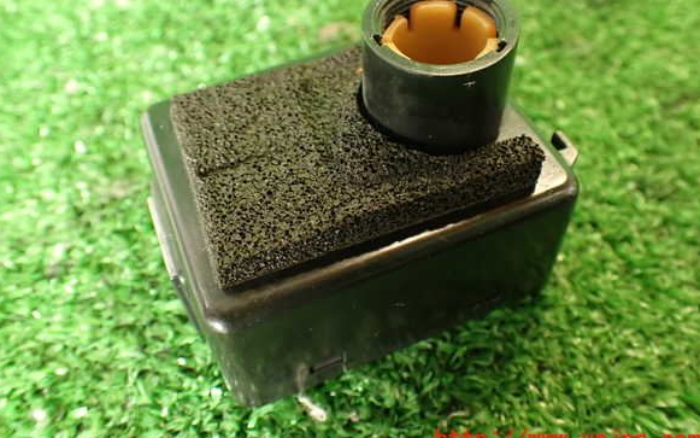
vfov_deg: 36.2
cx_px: 346
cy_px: 185
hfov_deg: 55.3
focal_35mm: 35
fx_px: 668
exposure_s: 1/30
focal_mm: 5.79
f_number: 2.4
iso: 400
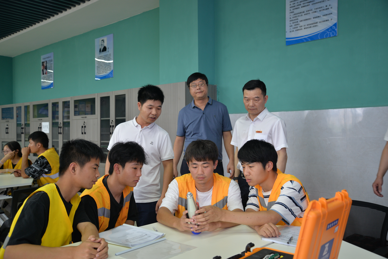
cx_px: 194
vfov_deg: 37.9
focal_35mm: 35
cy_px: 130
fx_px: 377
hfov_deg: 54.4
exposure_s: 1/60
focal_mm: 35
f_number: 4
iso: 500
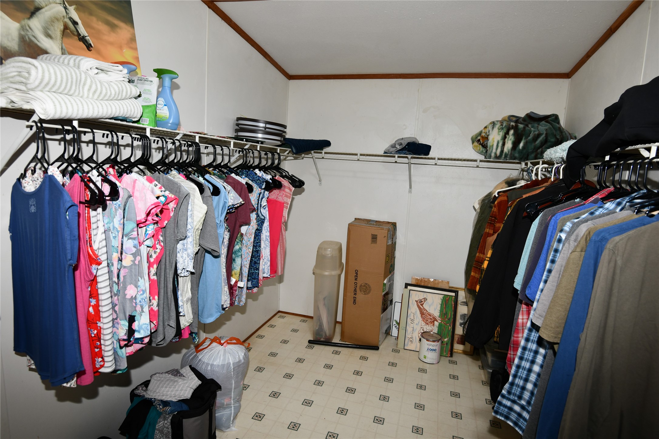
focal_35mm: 19
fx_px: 348
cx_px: 330
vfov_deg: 64.5
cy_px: 220
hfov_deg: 86.9
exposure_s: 1/60
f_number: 4
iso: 400
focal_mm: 16
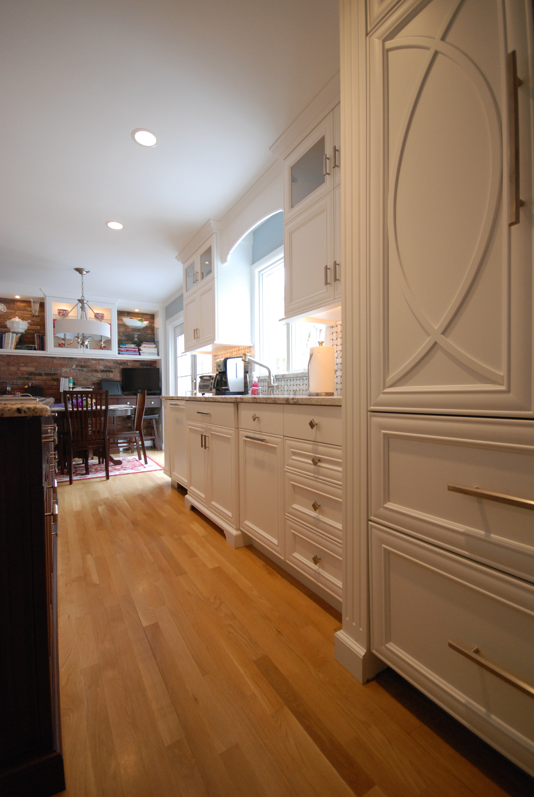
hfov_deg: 77.5
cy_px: 398
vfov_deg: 100.3
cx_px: 267
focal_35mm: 15
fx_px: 333
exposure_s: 1/60
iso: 640
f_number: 4
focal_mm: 10
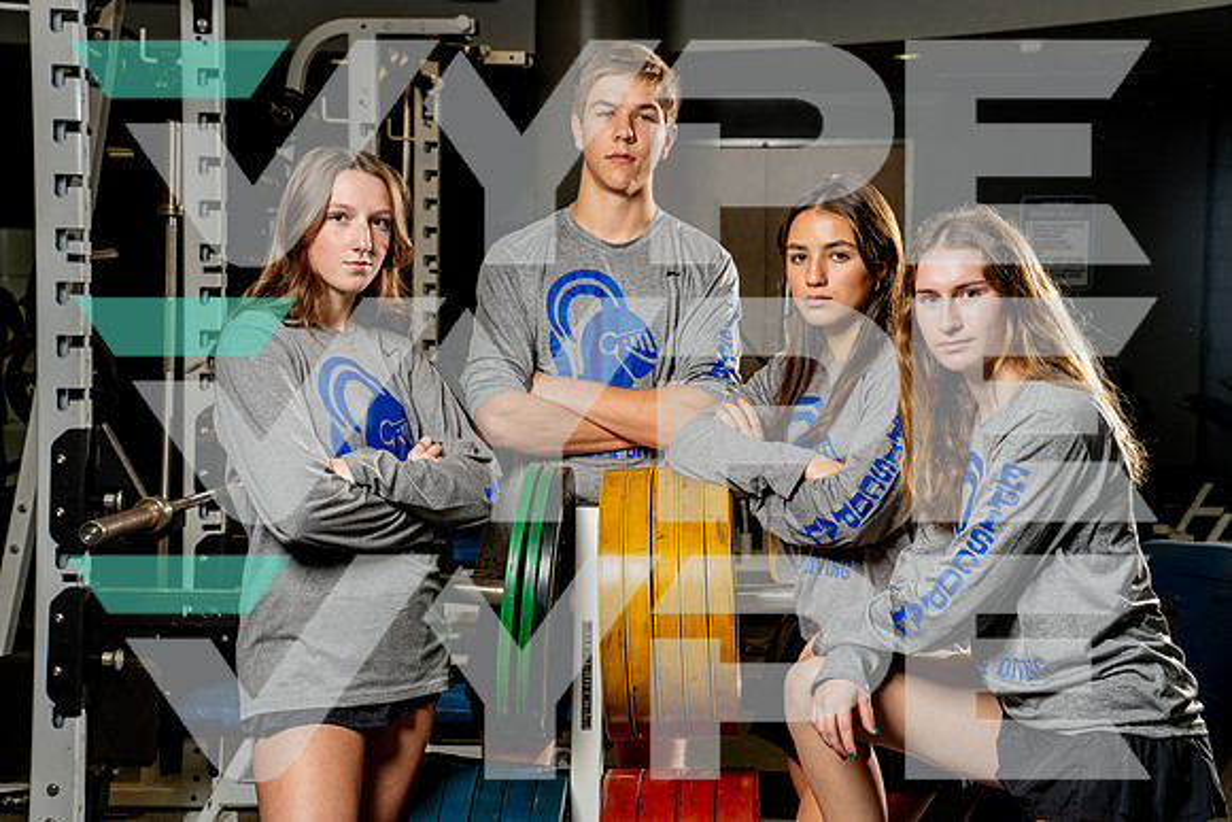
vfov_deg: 20.3
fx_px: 2293
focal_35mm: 67
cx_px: 616
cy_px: 411
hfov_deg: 30.1
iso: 320
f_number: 8
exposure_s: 1/250
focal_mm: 67
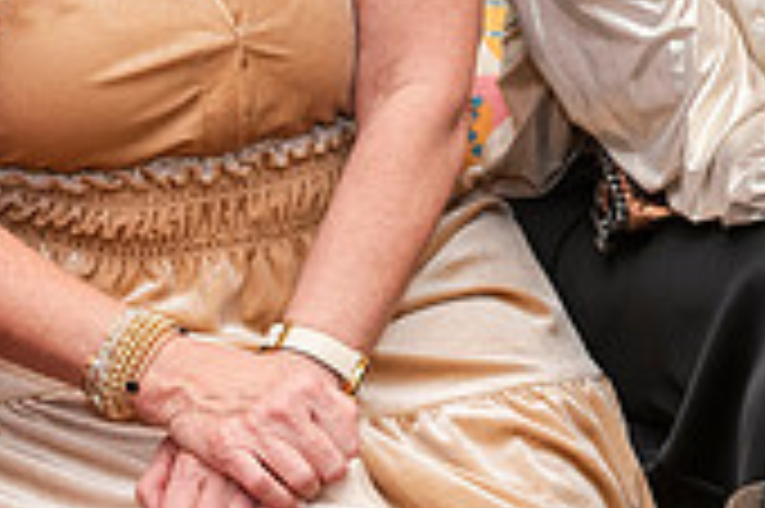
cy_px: -200
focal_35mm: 200
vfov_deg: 6.8
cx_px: 747
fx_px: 4246
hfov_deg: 10.2
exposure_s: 1/125
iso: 1000
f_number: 4
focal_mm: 58
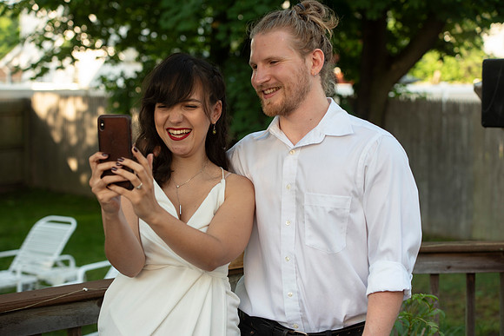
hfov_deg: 26.0
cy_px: 168
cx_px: 252
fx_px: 1092
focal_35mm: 78
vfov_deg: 17.5
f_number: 4
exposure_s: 1/200
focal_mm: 78
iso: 100
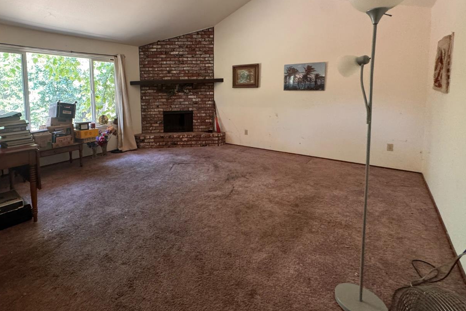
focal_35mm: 18
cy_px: 108
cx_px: 185
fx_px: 233
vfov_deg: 65.9
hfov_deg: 88.8
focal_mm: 2.22
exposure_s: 1/60
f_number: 2.2
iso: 500
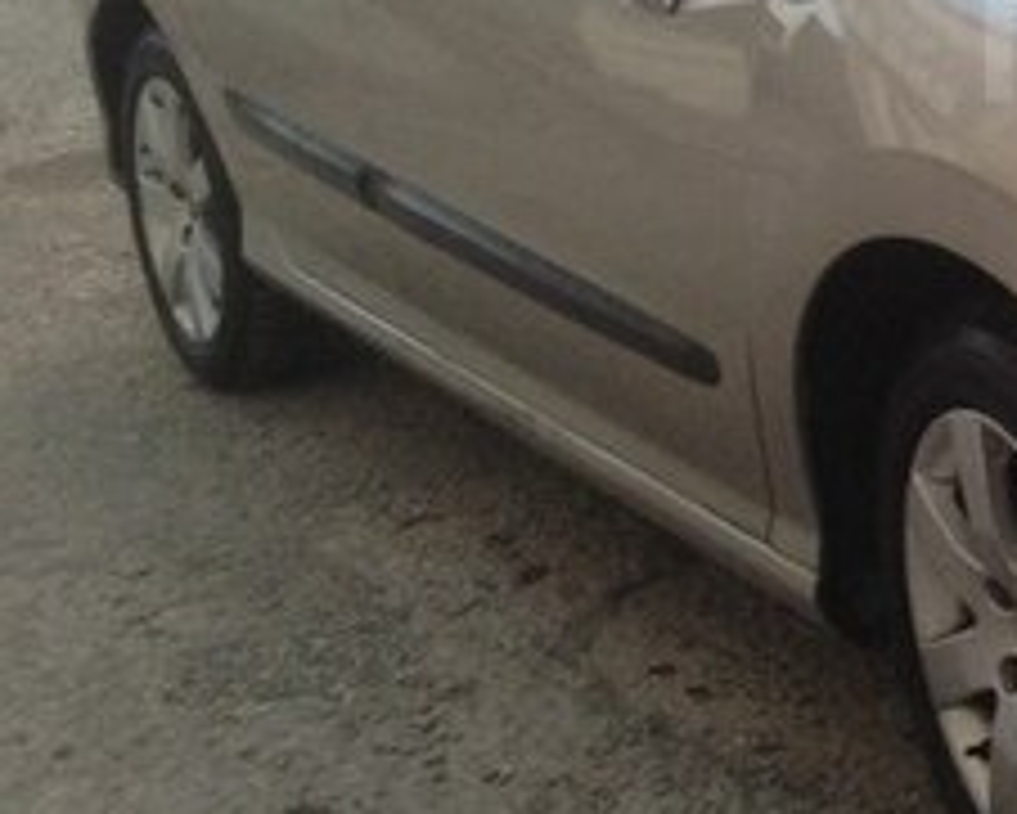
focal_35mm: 94
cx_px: 1408
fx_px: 2831
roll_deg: +3.1
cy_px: 34
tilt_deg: -10.3
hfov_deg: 18.6
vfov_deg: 16.1
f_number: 2.4
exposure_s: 1/20
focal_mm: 4.12
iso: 100
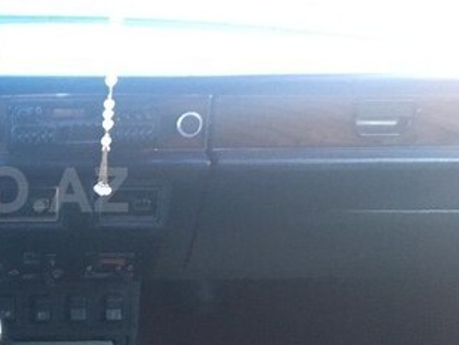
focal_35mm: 62
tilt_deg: -17.4
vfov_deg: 23.7
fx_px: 822
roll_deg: -1.6
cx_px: -24
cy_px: 190
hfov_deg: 28.8
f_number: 2.2
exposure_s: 1/17
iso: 400
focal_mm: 4.15
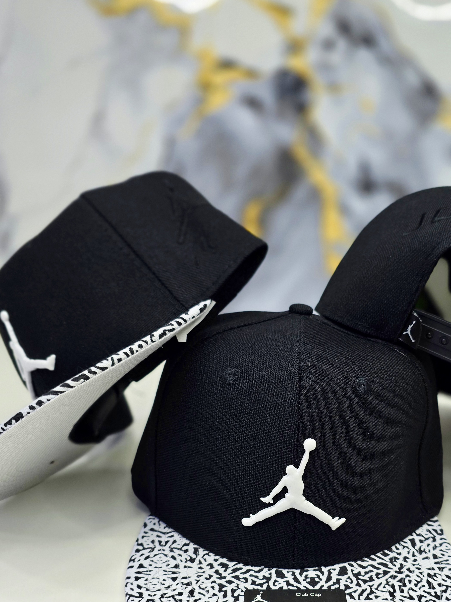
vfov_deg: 54.2
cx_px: 301
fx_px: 573
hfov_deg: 42.4
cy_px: 405
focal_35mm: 33
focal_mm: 6.3
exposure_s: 1/101
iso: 100
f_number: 1.7
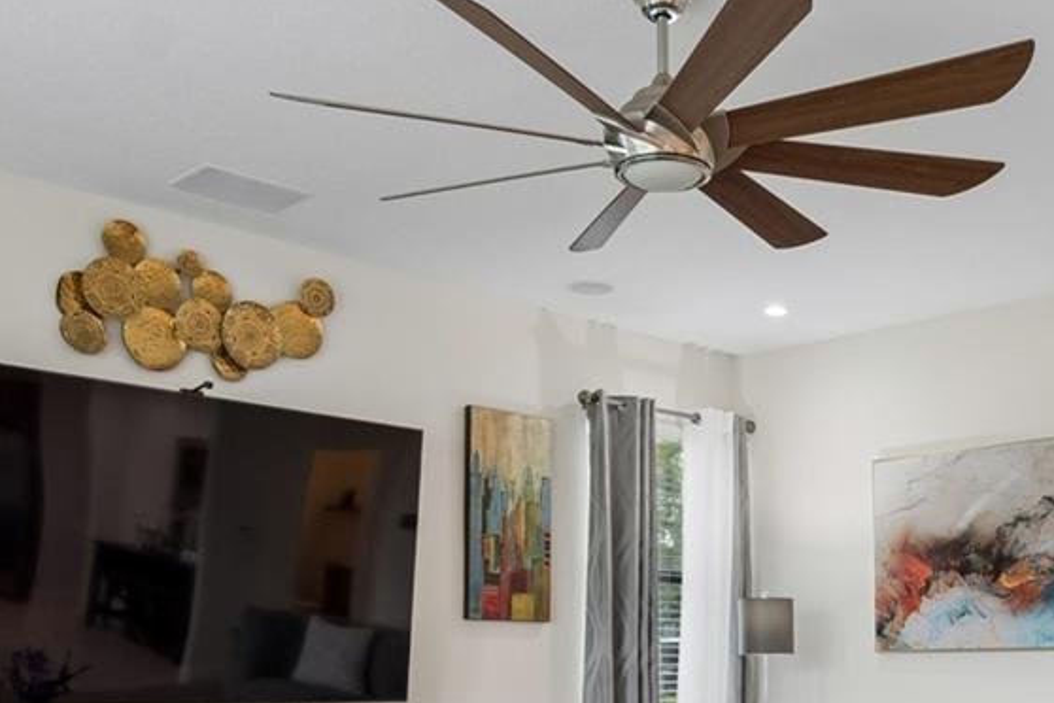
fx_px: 1259
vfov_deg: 29.8
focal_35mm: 43
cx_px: 678
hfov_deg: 44.9
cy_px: 641
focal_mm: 10
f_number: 7.1
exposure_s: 1/3.33
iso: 100
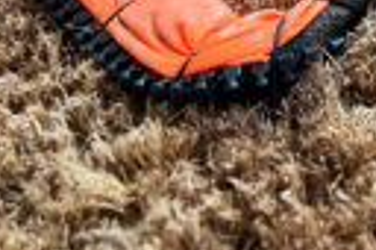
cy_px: -315
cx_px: 777
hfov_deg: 14.3
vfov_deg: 10.4
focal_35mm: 117
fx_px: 1220
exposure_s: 1/121
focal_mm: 5.7
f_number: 1.5
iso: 100
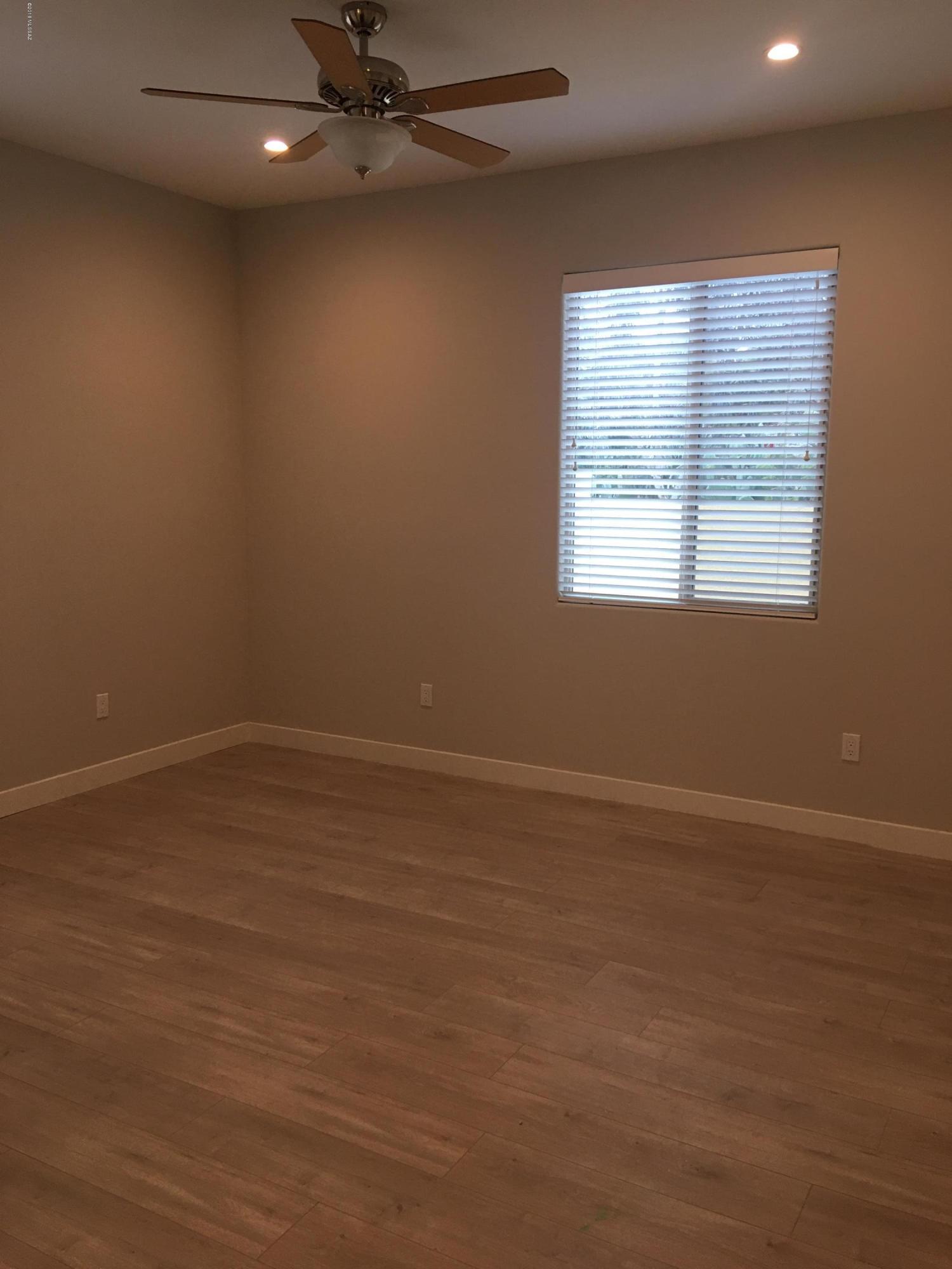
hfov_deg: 48.2
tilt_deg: -6.1
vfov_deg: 61.7
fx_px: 1063
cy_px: 634
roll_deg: -0.7
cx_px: 476
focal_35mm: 29
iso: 40
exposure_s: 1/33
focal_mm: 4.15
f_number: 2.2
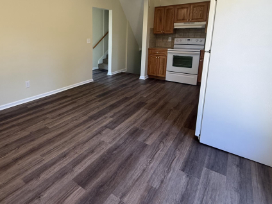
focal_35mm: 22
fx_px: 173
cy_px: 67
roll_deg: +0.0
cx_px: 91
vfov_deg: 59.6
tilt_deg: -9.0
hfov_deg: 74.1
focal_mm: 2.22
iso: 160
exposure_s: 1/99
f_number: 2.2
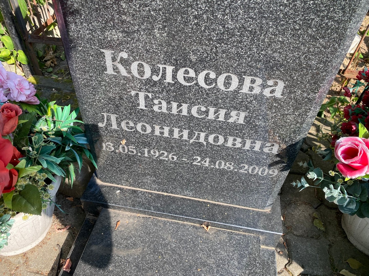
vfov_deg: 53.1
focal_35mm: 26
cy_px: 138
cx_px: 184
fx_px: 277
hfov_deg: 67.3
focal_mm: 4.25
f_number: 1.8
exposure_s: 1/541
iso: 32
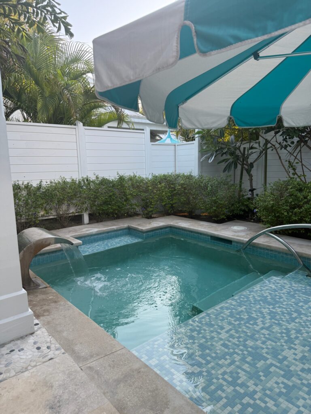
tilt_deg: -8.6
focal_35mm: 24
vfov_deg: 71.6
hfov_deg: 56.8
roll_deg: +0.5
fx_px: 287
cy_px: 207
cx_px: 156
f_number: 1.78
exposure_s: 1/265
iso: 100
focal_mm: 6.76
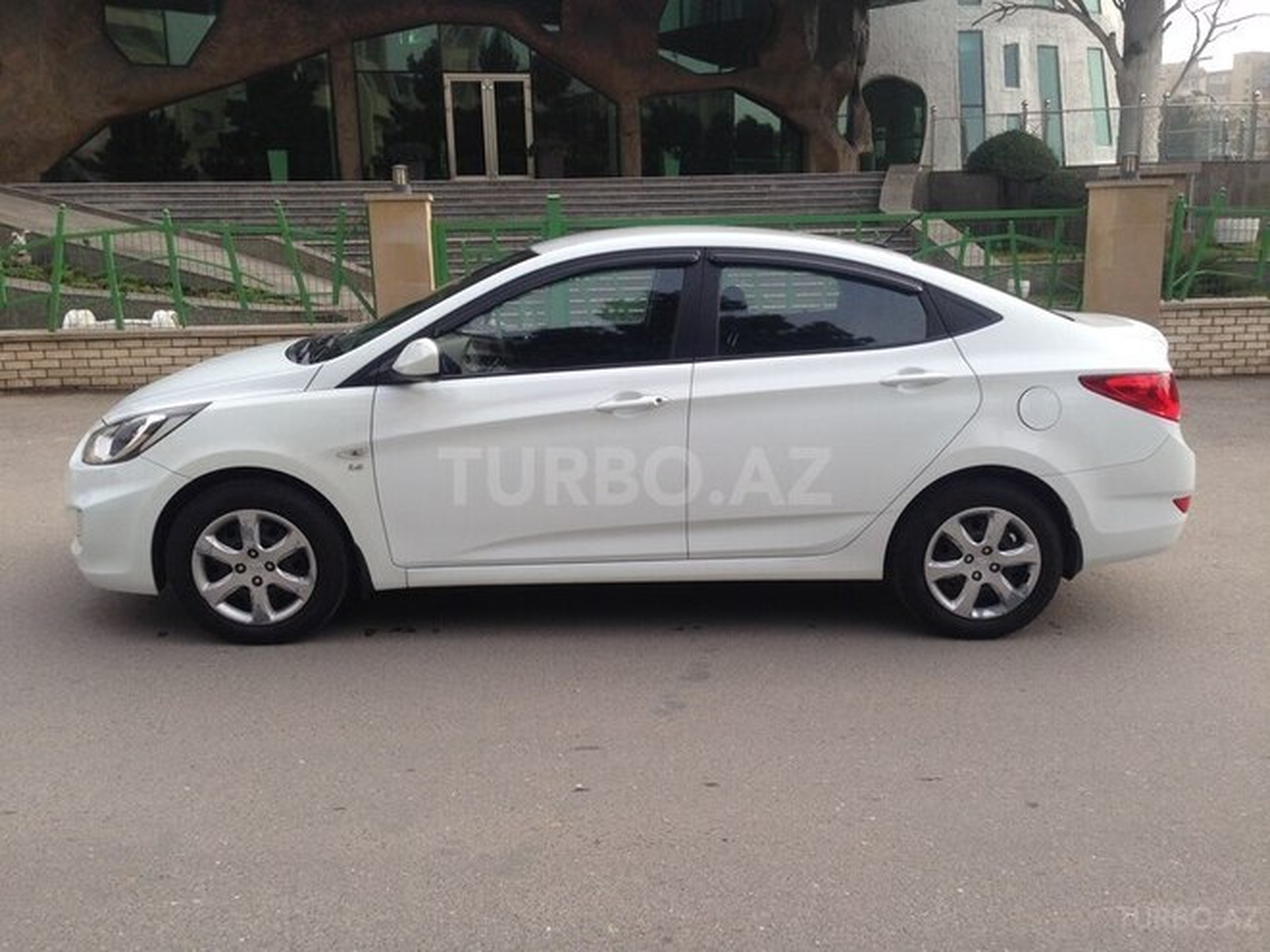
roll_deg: +0.8
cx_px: 635
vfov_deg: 42.9
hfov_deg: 55.4
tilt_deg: -10.9
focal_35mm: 33
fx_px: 1211
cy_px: 476
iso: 50
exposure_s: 1/577
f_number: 2.4
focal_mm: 4.12
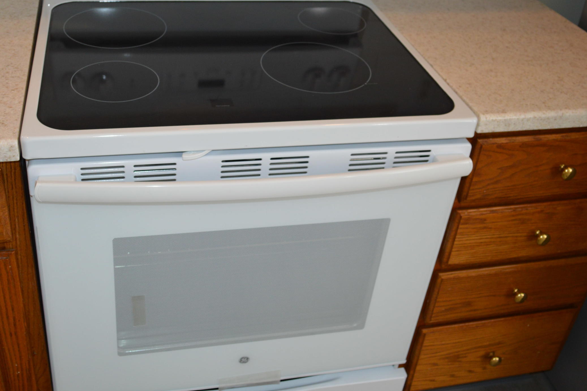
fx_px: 636
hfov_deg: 49.5
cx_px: 261
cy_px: 122
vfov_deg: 33.8
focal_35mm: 39
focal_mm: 18
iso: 450
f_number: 3.5
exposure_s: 1/60
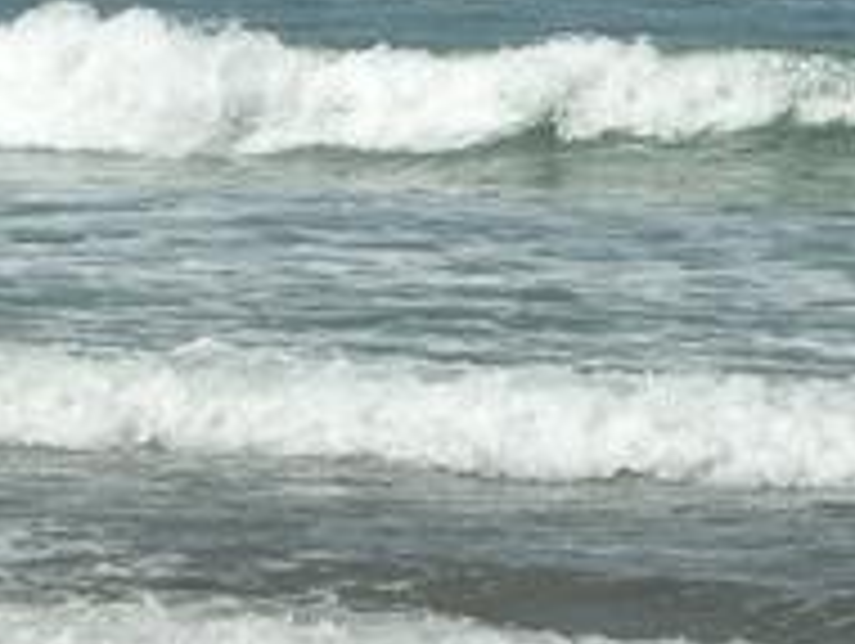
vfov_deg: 3.8
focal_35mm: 387
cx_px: 151
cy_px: -252
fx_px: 9571
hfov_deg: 5.1
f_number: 6.5
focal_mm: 27.8
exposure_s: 1/800
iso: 64
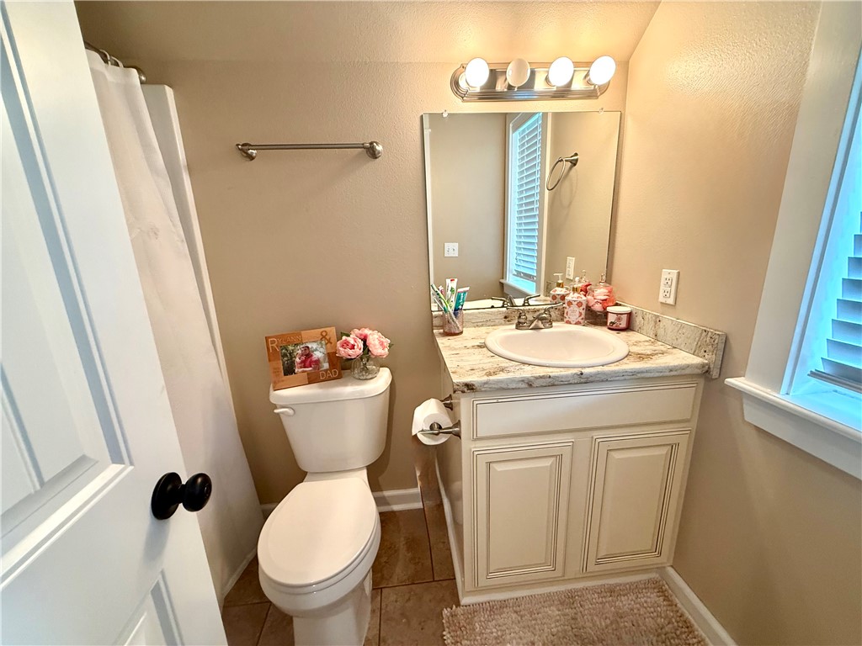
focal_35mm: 14
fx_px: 349
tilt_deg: -14.4
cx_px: 431
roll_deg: +2.3
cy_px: 323
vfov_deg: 85.7
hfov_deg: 102.1
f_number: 2.2
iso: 200
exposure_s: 1/60
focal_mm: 2.22
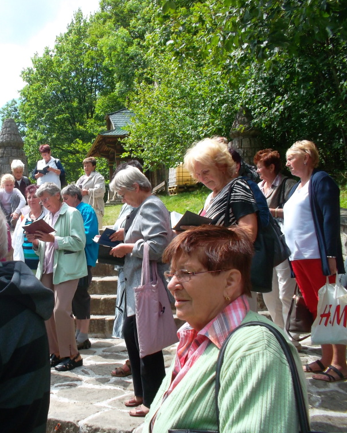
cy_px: 216
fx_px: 475
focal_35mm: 37
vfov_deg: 49.1
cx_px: 78
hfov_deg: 38.9
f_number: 3.3
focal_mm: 4.1
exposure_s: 1/320
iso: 80
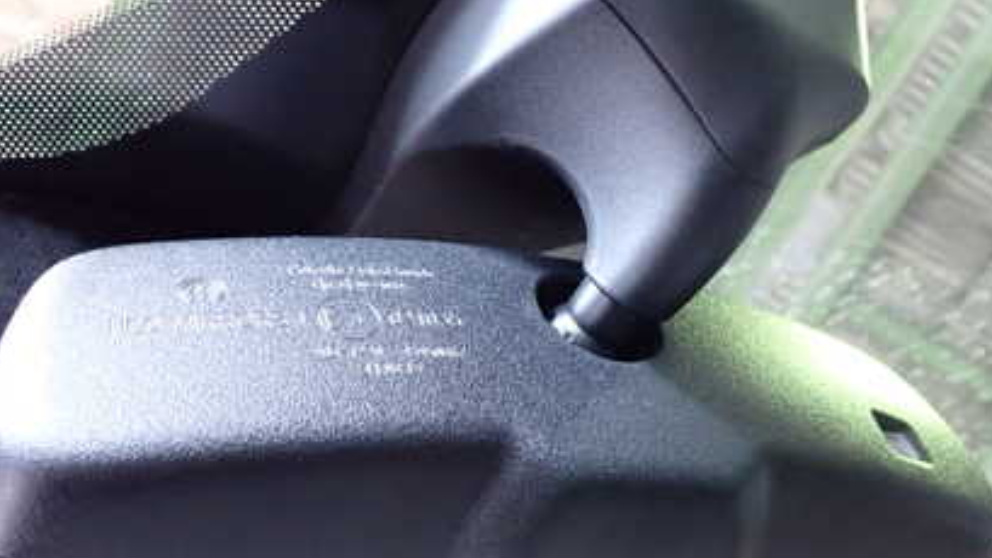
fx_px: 1263
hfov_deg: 42.9
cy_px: 289
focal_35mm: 48
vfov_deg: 24.9
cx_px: 529
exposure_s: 1/50
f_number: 2.3
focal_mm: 5.4
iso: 1000
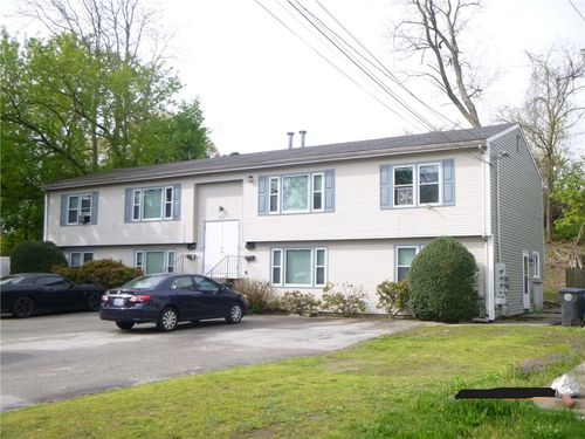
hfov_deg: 49.0
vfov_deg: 37.7
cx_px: 292
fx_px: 642
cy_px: 220
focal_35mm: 38
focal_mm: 6.8
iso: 100
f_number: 4.5
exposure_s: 1/200
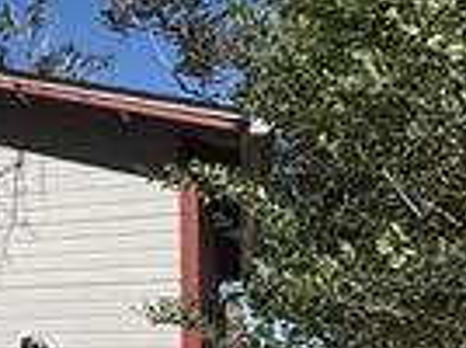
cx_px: -188
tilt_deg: +2.4
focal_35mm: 67
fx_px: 900
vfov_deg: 21.0
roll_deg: -0.3
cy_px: 357
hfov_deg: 24.2
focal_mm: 2.22
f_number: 2.2
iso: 50
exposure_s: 1/6173
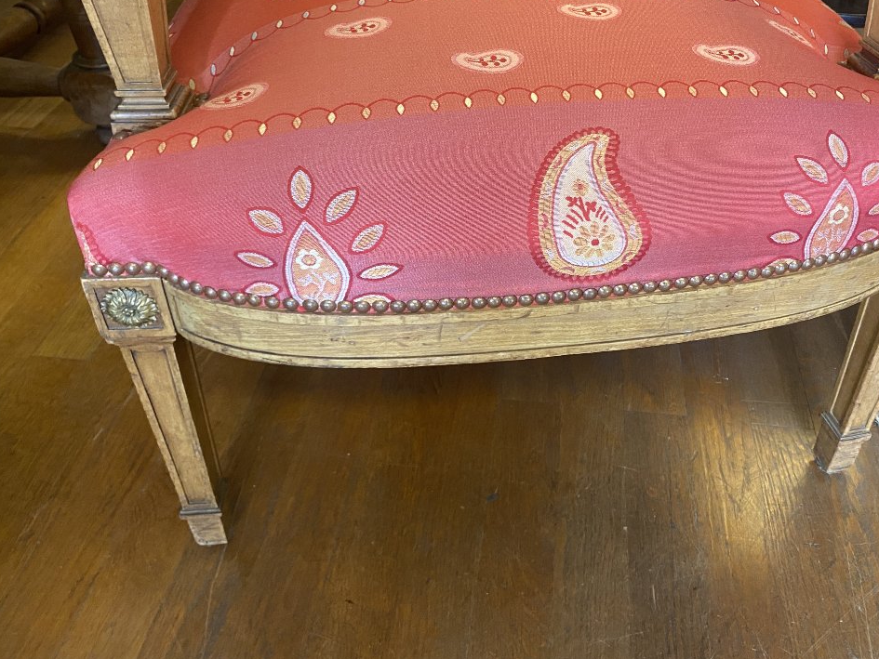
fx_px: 838
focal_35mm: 33
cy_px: 257
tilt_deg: -37.6
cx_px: 509
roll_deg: -0.4
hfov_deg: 55.1
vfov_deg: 42.7
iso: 400
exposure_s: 1/50
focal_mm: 4.25
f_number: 1.8
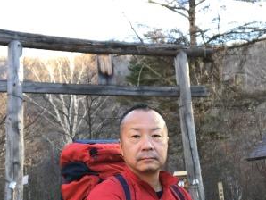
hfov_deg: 39.6
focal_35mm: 48
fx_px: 369
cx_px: 148
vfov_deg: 29.8
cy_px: 149
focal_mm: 2.87
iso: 25
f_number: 2.2
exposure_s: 1/60
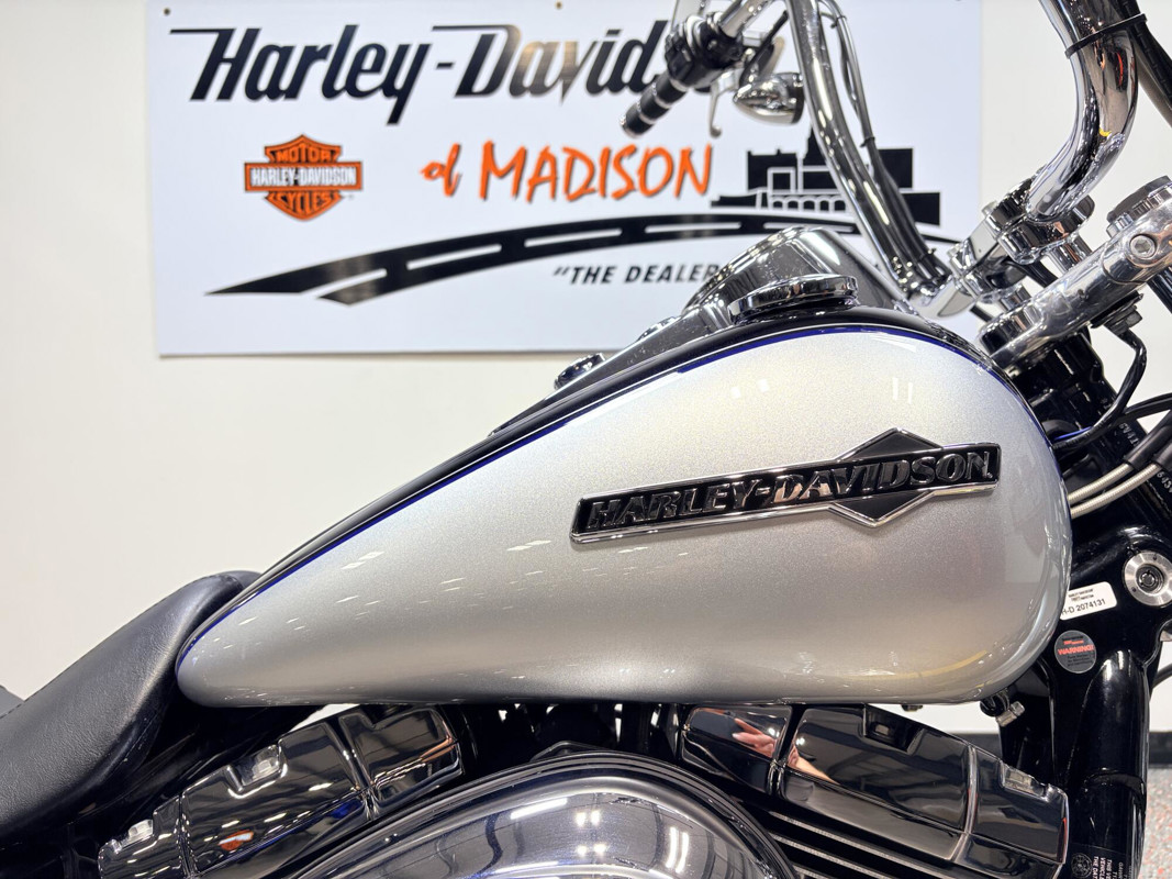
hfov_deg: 67.3
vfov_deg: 53.1
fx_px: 880
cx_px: 586
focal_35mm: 26
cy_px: 440
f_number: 1.6
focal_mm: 5.96
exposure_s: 1/205
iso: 50
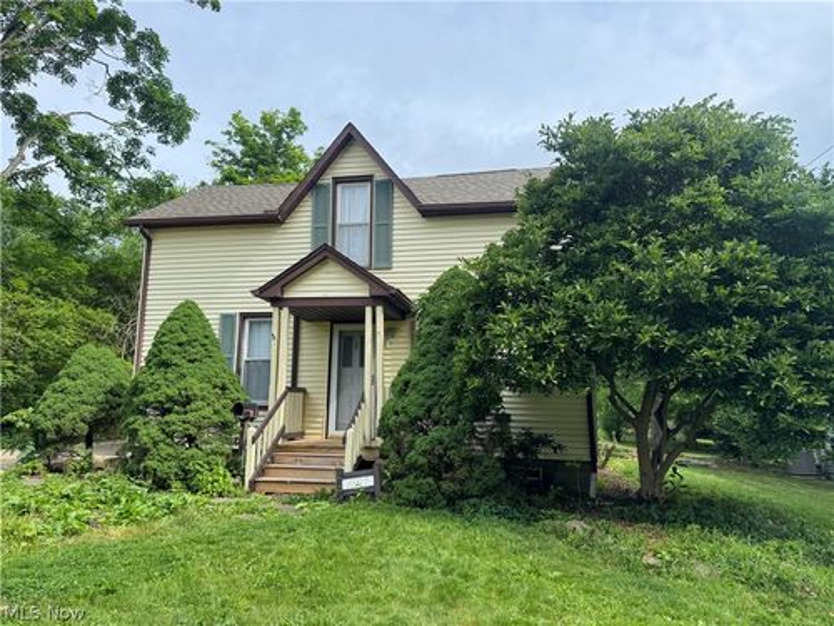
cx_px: 417
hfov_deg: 71.6
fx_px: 578
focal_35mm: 24
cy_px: 313
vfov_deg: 56.8
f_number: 1.78
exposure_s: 1/2174
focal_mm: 6.76
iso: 80
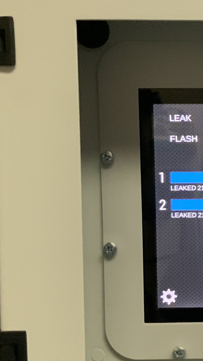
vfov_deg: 25.0
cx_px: 339
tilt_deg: -2.1
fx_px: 814
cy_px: 195
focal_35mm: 85
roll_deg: +0.1
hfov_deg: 13.1
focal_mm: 3
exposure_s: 1/60
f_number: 1.8
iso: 200
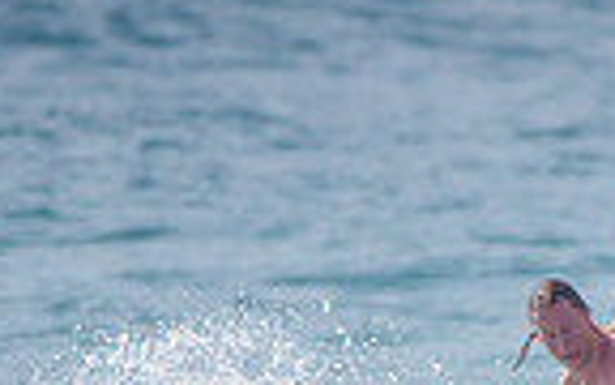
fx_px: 42321
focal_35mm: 2525
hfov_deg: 0.8
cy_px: 513
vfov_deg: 0.5
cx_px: 496
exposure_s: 1/2000
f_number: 5.6
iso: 100
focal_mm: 500
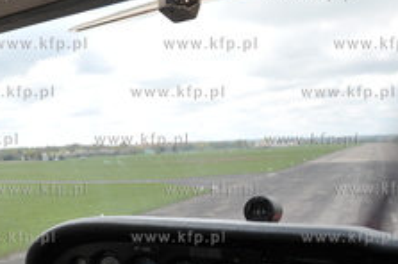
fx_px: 475
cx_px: 104
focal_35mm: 43
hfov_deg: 44.1
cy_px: 212
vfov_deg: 30.3
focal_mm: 24
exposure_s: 1/320
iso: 400
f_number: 7.1
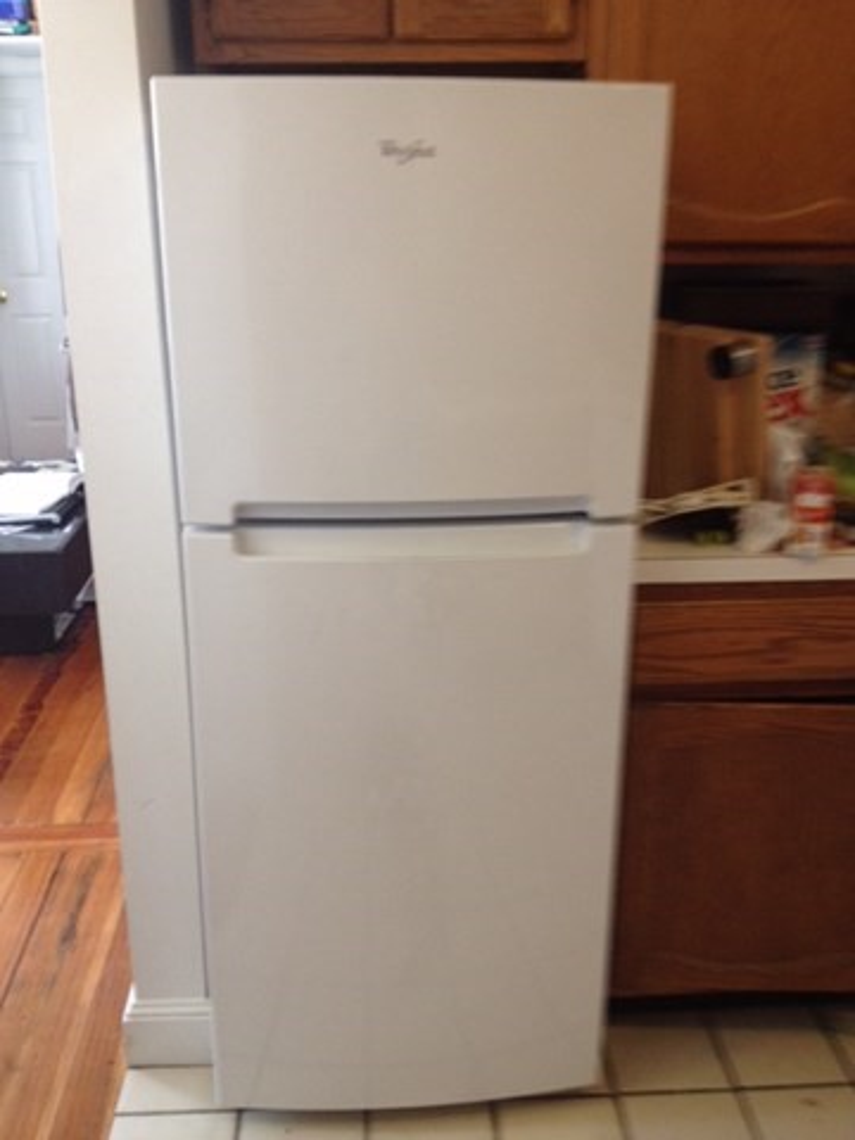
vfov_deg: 52.6
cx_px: 428
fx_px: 1153
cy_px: 570
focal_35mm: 35
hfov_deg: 40.7
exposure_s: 1/20
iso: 160
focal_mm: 4.28
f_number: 2.4
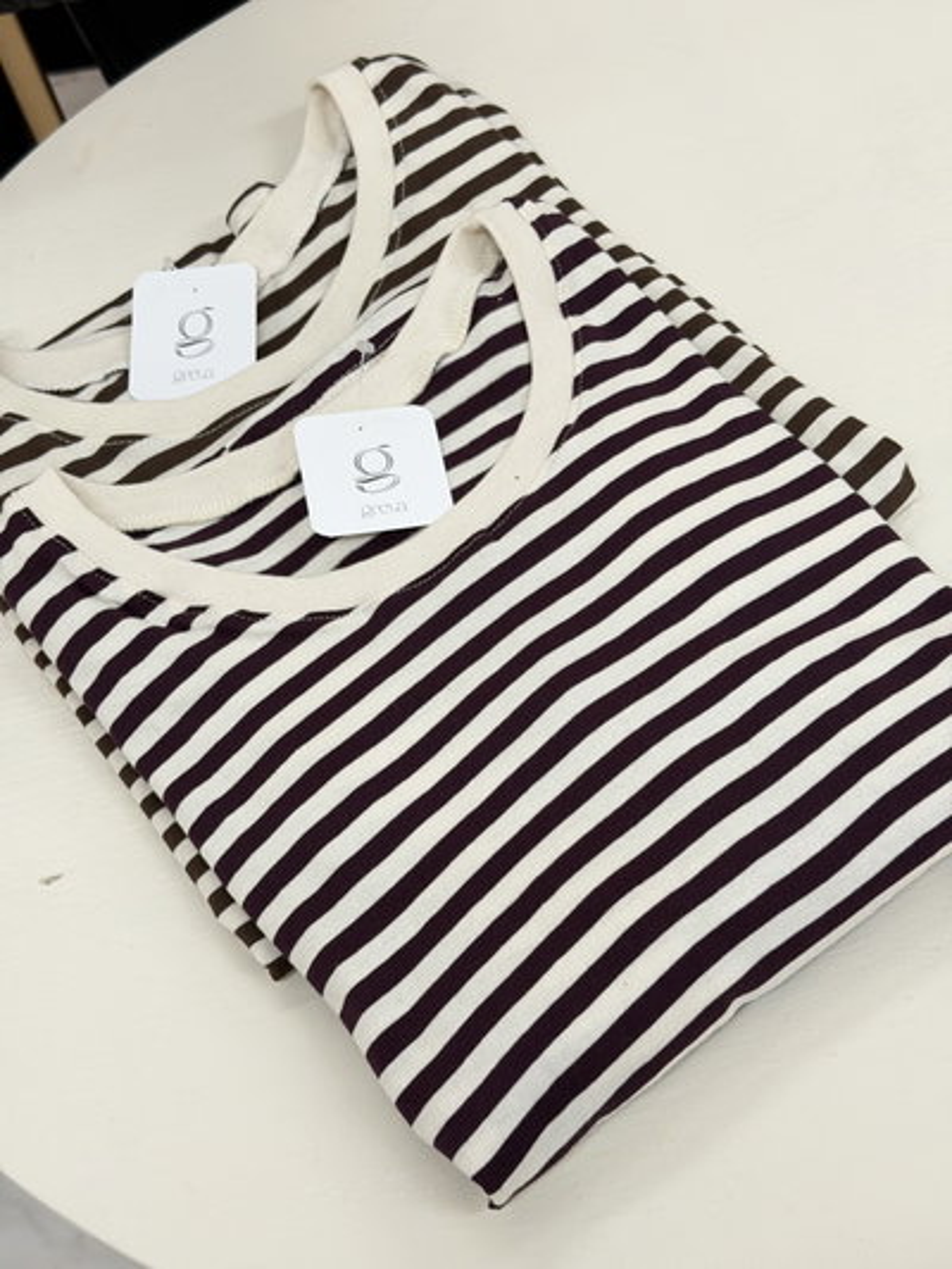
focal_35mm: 48
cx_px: 476
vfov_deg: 39.6
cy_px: 634
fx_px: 1759
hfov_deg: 30.3
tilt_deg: -57.8
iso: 125
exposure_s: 1/50
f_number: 1.78
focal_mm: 6.76
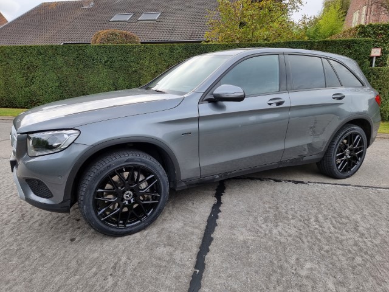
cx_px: 194
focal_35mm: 24
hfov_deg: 71.6
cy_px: 146
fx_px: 270
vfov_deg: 56.8
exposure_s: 1/146
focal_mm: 6.7
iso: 50
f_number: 1.8
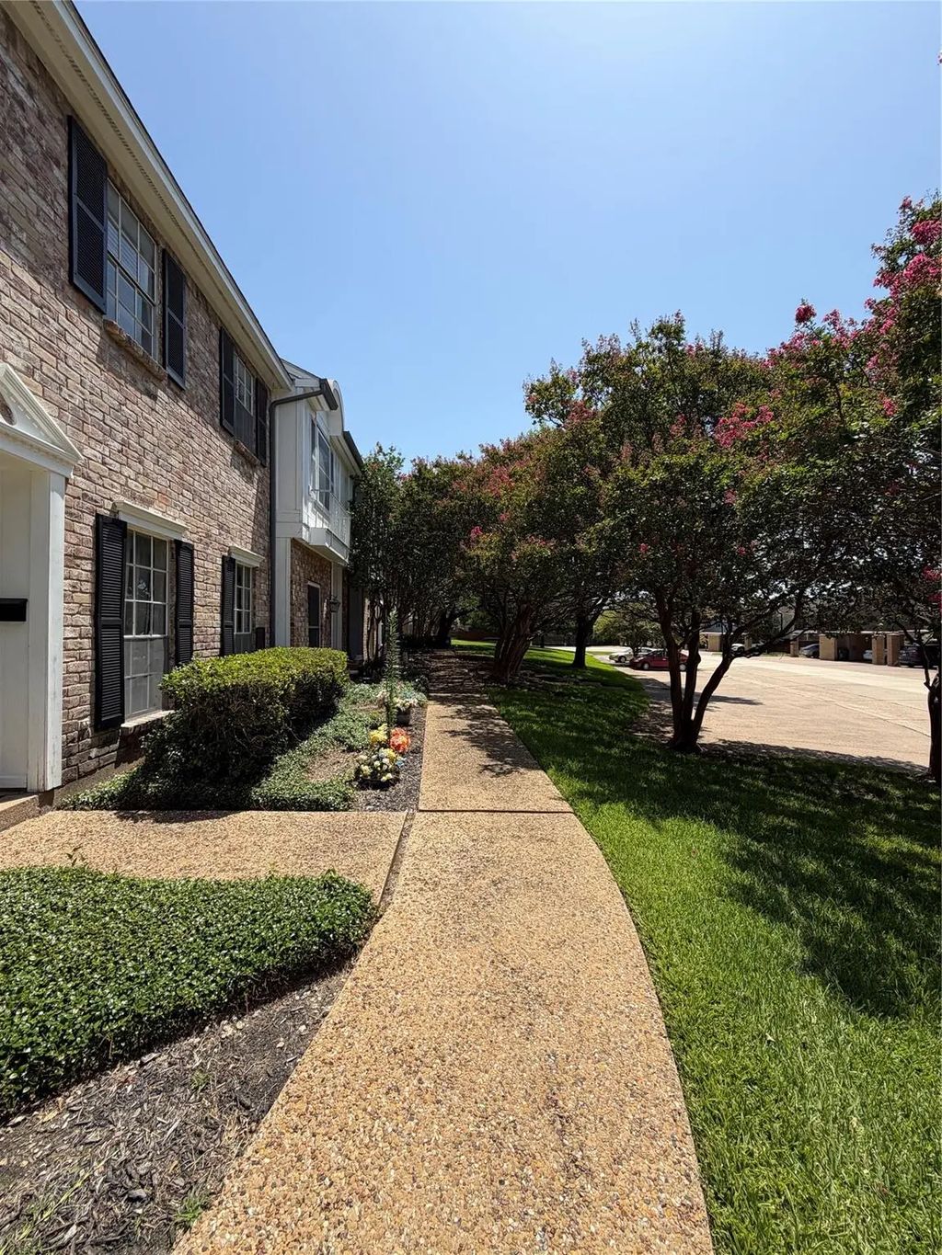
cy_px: 628
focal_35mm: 14
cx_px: 471
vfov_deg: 102.1
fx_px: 508
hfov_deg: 85.7
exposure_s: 1/841
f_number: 2.2
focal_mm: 2.22
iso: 20
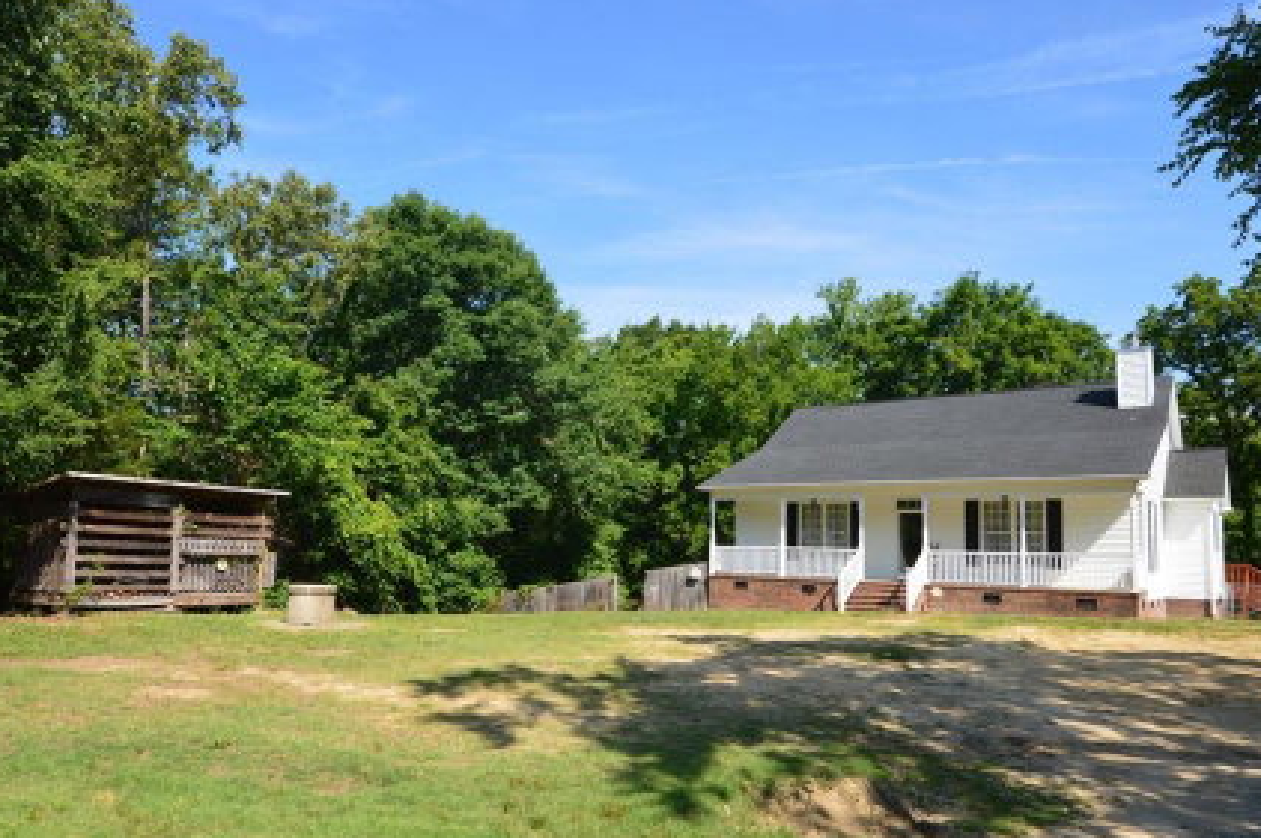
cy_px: 474
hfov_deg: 74.6
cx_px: 581
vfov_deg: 53.6
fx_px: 826
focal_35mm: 24
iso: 100
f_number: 8
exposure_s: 1/125
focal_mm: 13
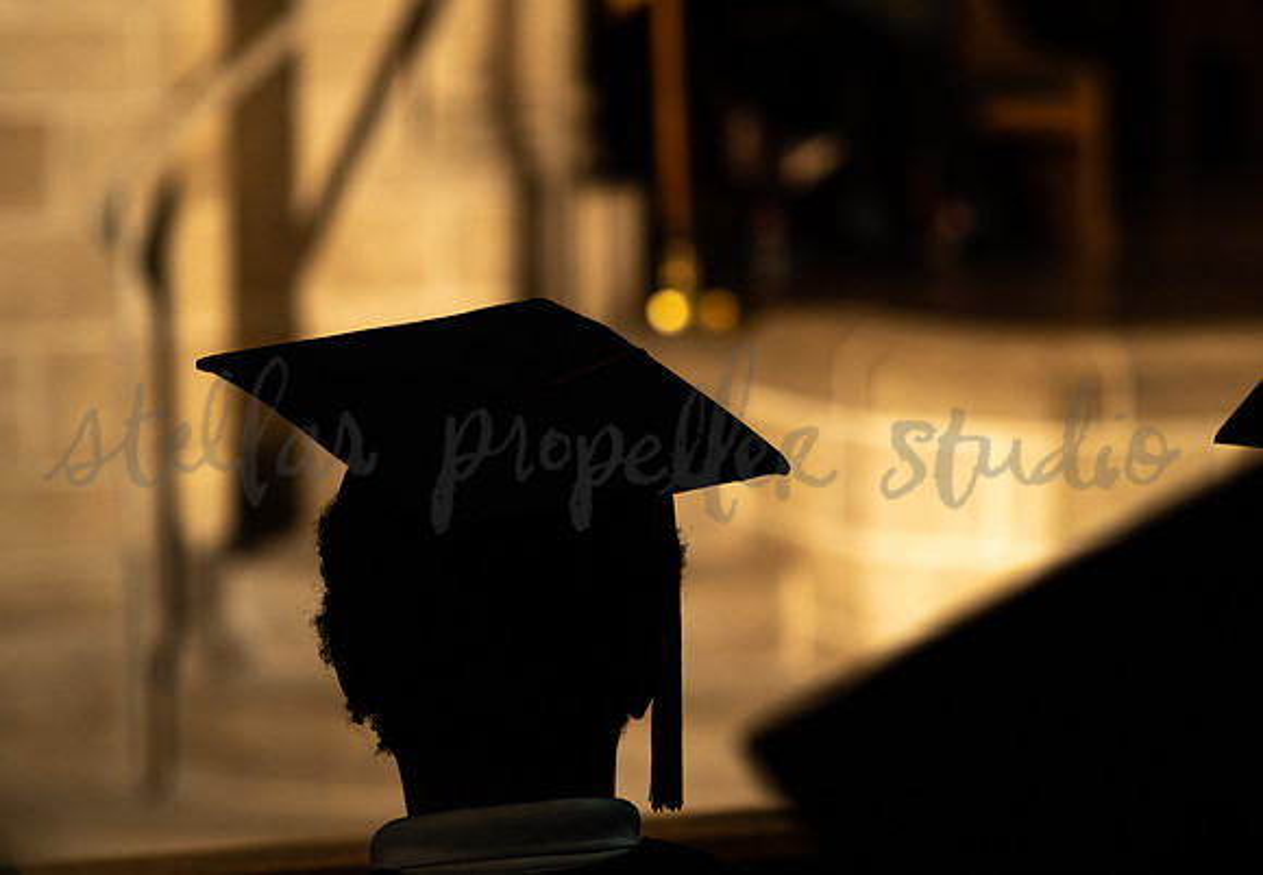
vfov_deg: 13.2
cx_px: 640
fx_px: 3782
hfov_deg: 19.0
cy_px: 354
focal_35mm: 106
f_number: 2.5
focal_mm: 85
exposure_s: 1/250
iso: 500
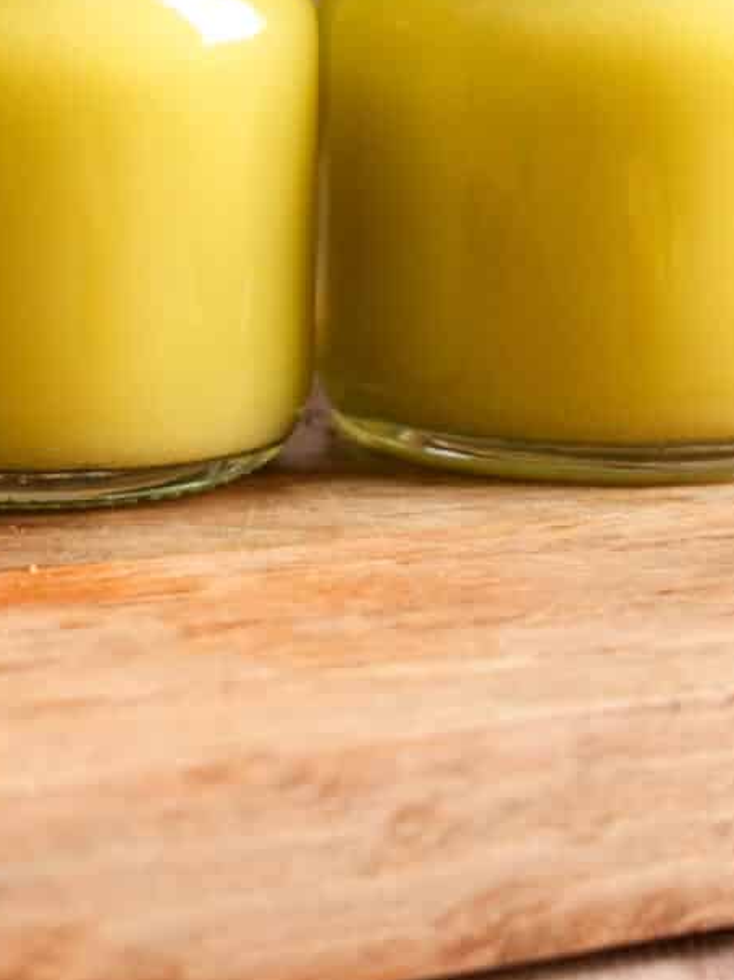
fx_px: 4478
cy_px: 34
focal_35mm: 158
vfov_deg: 12.4
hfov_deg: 9.3
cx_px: -1
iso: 500
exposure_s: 1/25
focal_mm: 48.7
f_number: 7.1
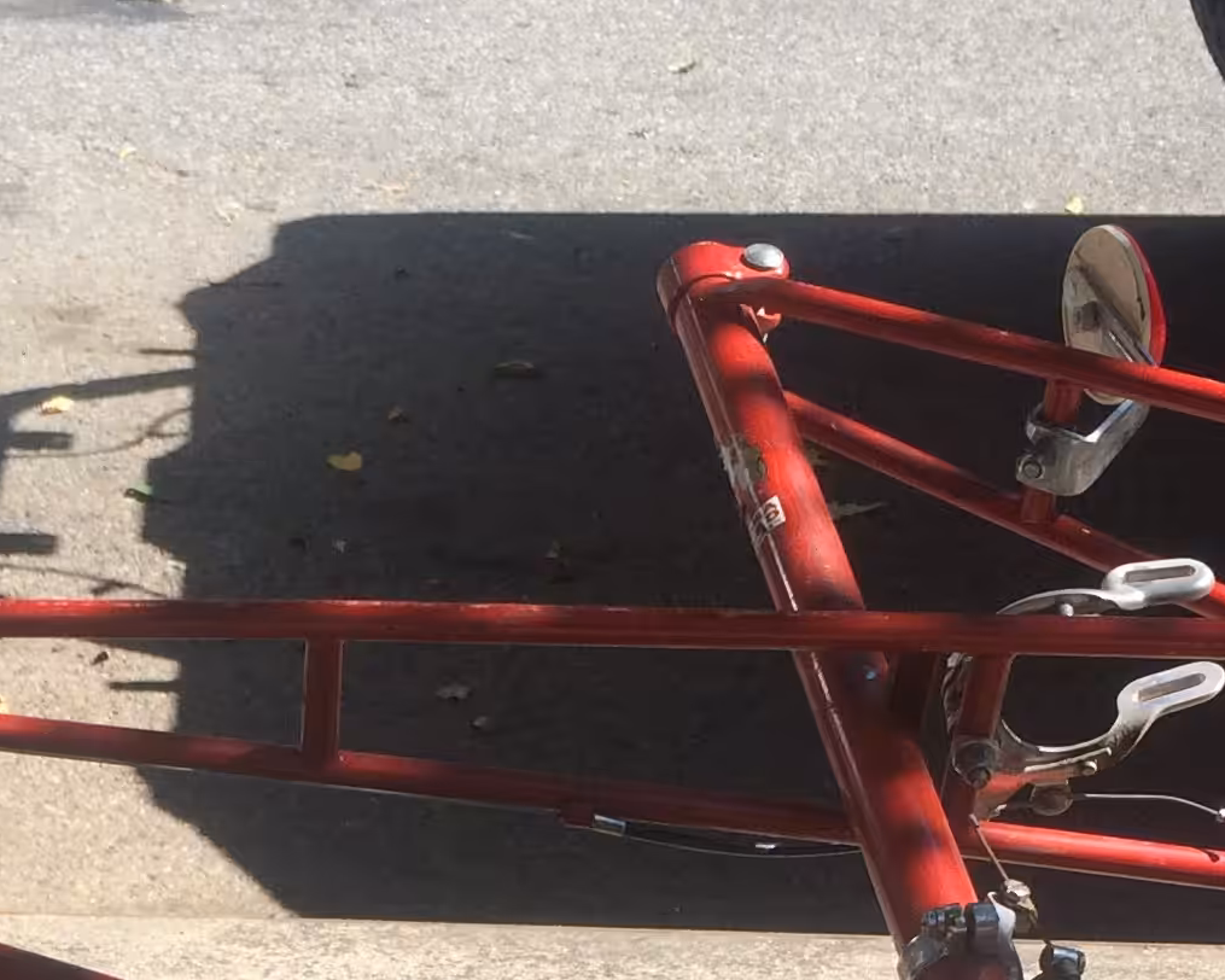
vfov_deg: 16.1
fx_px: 3299
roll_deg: -1.7
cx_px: 224
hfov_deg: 20.8
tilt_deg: -27.5
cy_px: 1241
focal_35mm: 91
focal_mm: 4.15
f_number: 2.2
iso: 32
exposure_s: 1/954
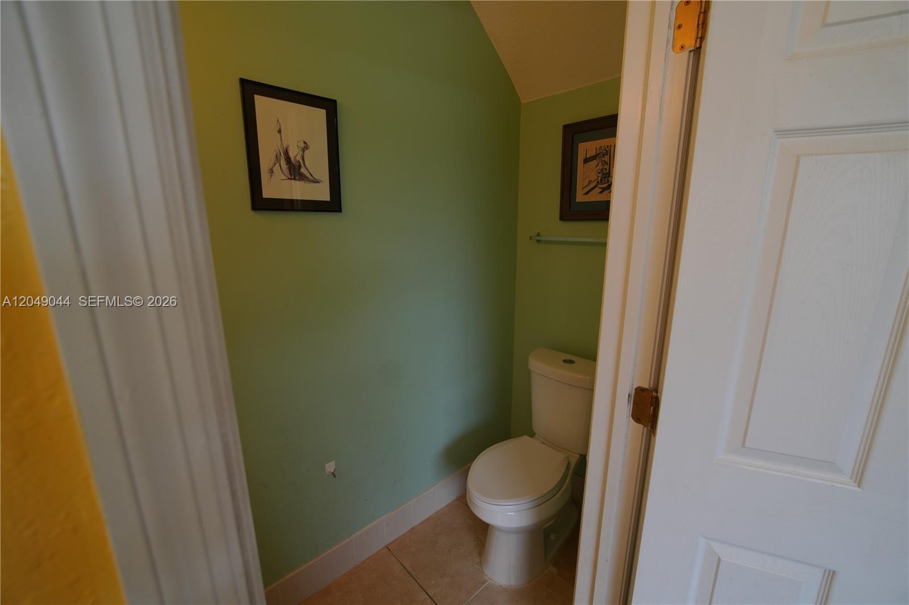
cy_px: 302
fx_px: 341
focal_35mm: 14
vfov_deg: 83.2
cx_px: 454
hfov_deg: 106.3
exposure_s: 1/50
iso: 320
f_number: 5.6
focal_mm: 9
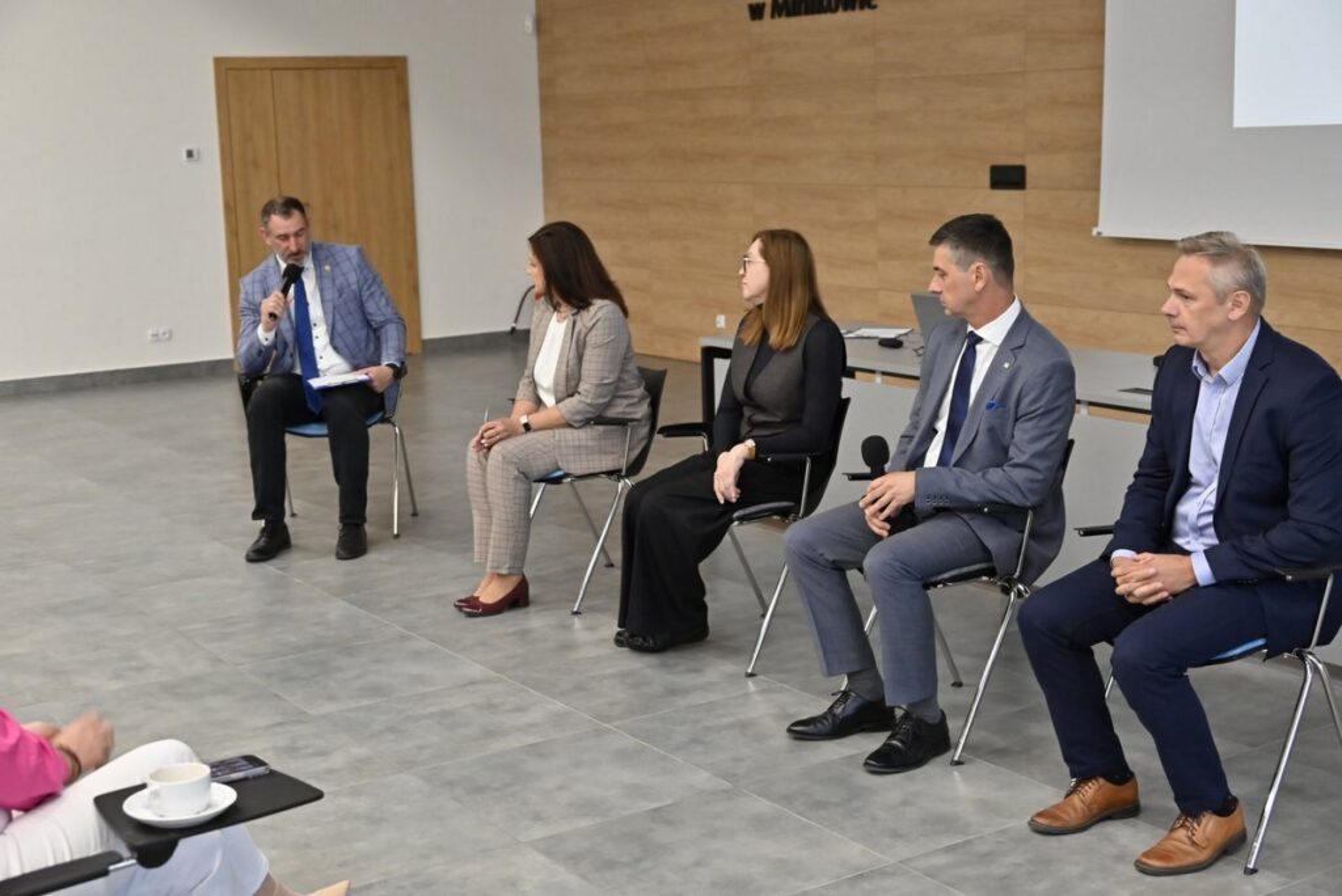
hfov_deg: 41.1
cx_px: 671
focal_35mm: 48
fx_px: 1790
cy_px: 448
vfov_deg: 28.1
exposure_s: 1/50
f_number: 5.3
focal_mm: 48
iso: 1100
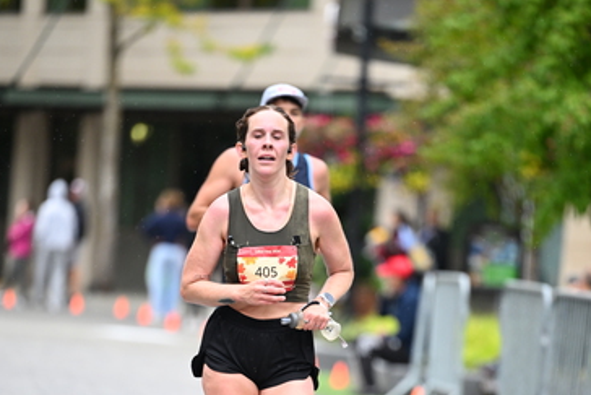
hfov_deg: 7.2
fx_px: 4713
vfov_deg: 4.8
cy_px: 353
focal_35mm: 287
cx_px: 296
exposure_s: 1/1600
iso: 1250
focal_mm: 190
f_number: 2.8
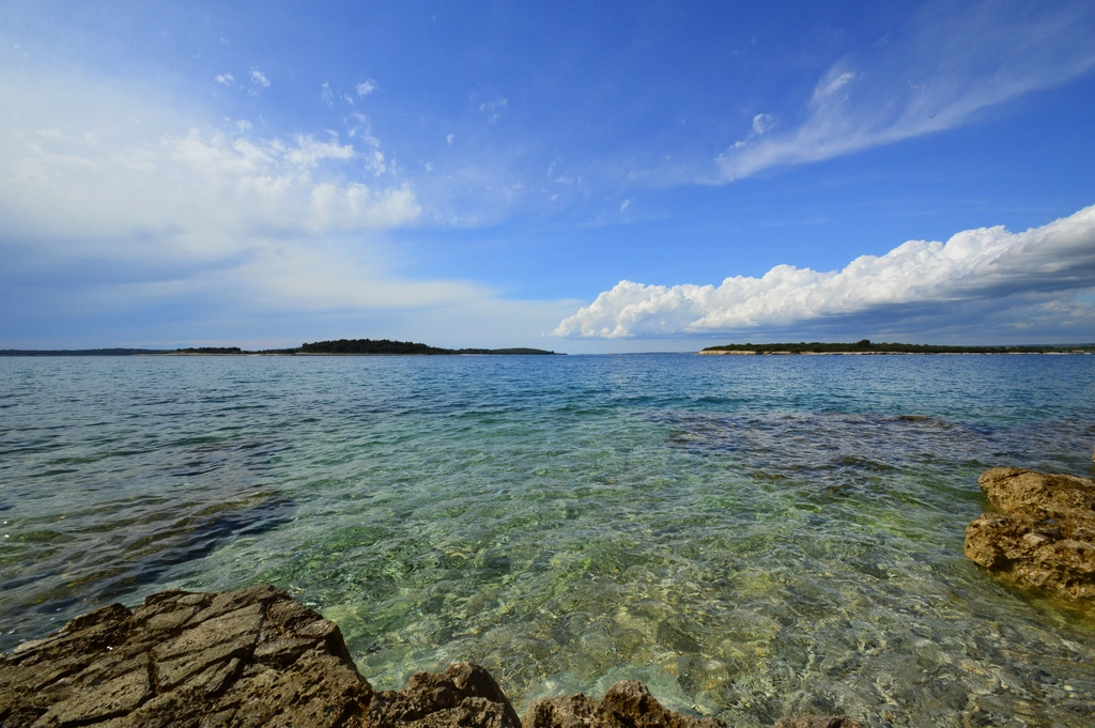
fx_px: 456
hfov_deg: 100.4
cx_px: 548
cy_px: 364
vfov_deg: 77.2
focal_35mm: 15
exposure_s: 1/800
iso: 400
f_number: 11
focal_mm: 10
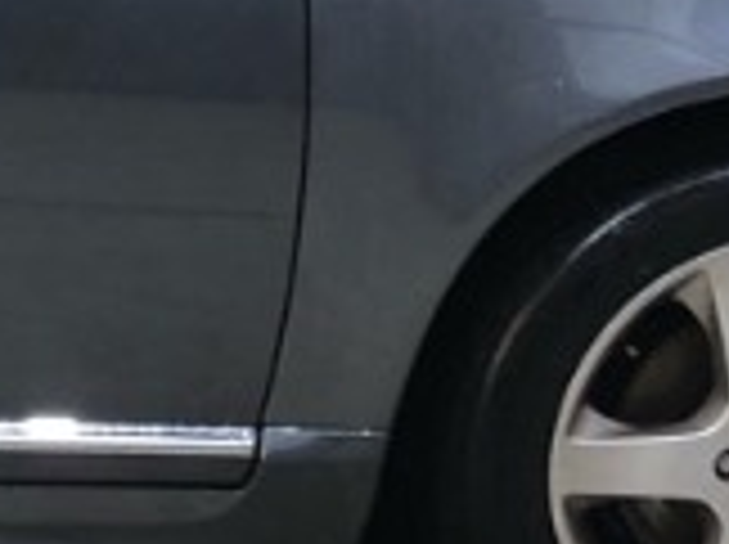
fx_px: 3722
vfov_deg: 8.3
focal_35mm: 177
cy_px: 22
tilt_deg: -10.6
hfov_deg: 10.3
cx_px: -742
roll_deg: +0.3
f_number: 1.8
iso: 40
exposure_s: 1/20
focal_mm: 3.99
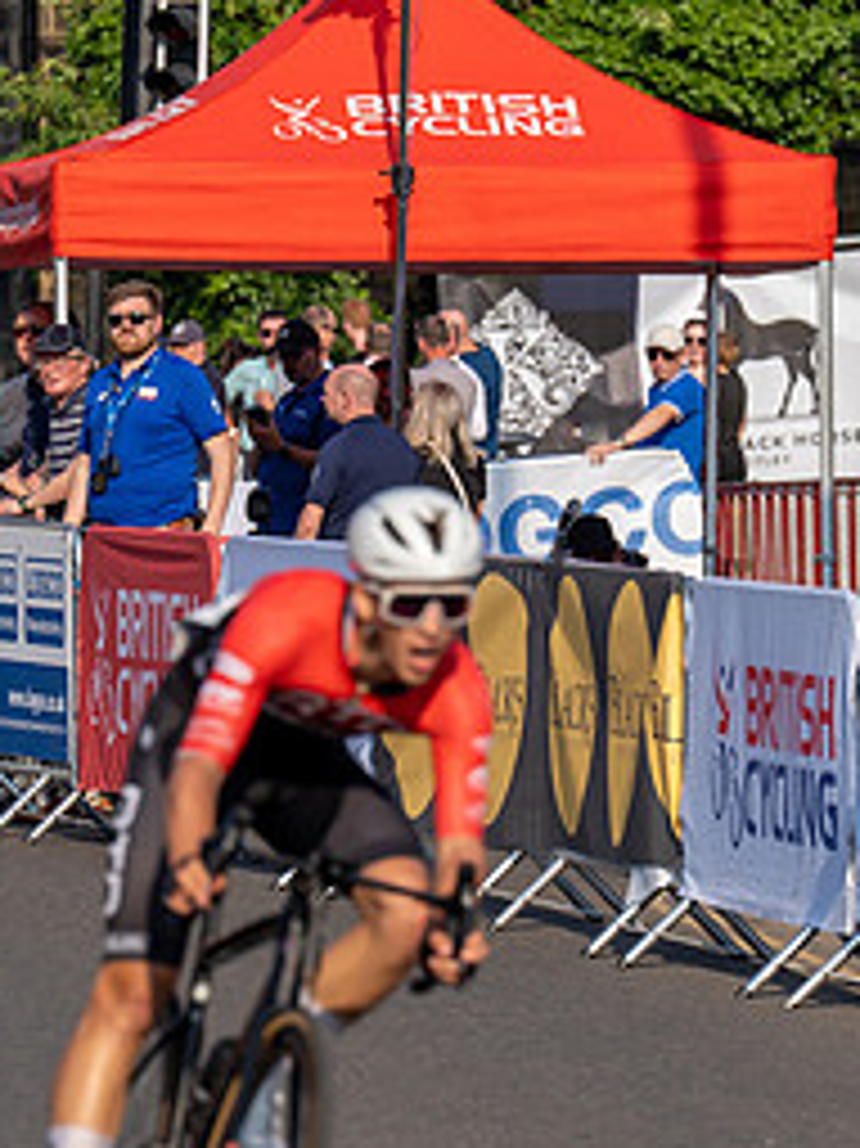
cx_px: 54
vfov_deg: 4.9
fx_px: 13427
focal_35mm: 405
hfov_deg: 3.7
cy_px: 601
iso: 160
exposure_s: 1/1000
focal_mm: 185
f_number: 5
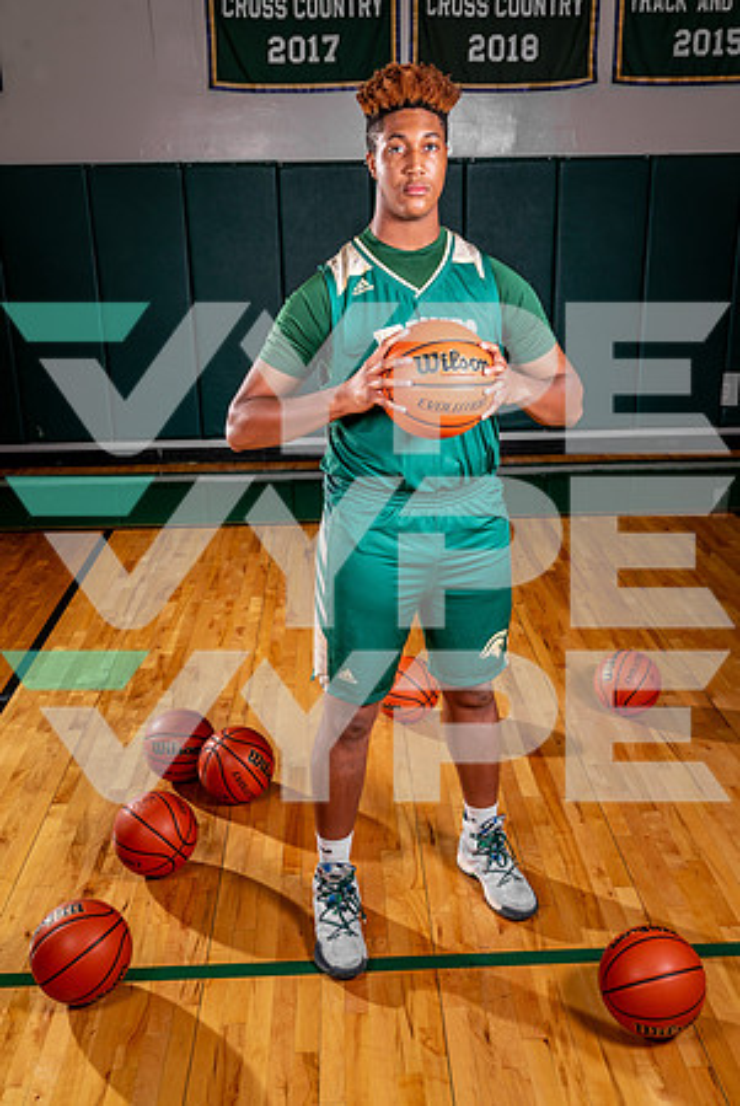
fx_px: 1046
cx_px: 370
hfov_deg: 39.0
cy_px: 553
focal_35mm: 34
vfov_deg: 55.7
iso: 200
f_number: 8
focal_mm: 34
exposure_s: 1/60
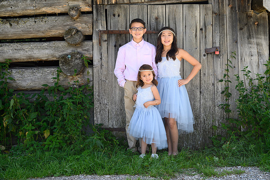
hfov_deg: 37.5
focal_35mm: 53
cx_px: 135
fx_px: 397
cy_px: 90
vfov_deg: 25.5
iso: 160
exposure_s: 1/80
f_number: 4.5
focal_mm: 53
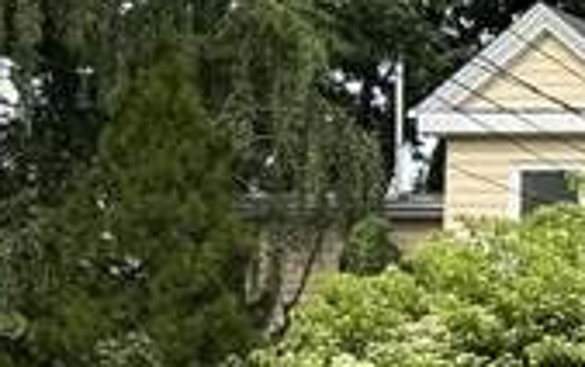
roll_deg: -0.5
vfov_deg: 8.4
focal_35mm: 154
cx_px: 1727
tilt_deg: +3.1
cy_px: 481
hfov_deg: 10.2
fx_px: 2458
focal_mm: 6.76
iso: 80
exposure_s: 1/1980
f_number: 1.78
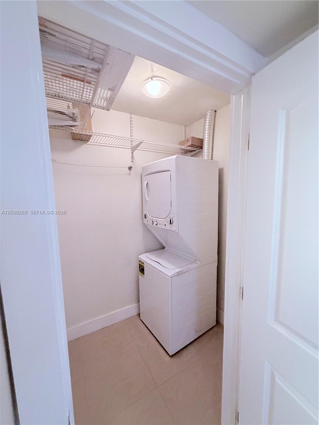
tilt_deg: -6.5
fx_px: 172
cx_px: 160
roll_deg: +0.3
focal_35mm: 14
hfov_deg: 85.7
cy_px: 212
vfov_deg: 102.1
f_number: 2.2
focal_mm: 2.22
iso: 500
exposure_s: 1/60
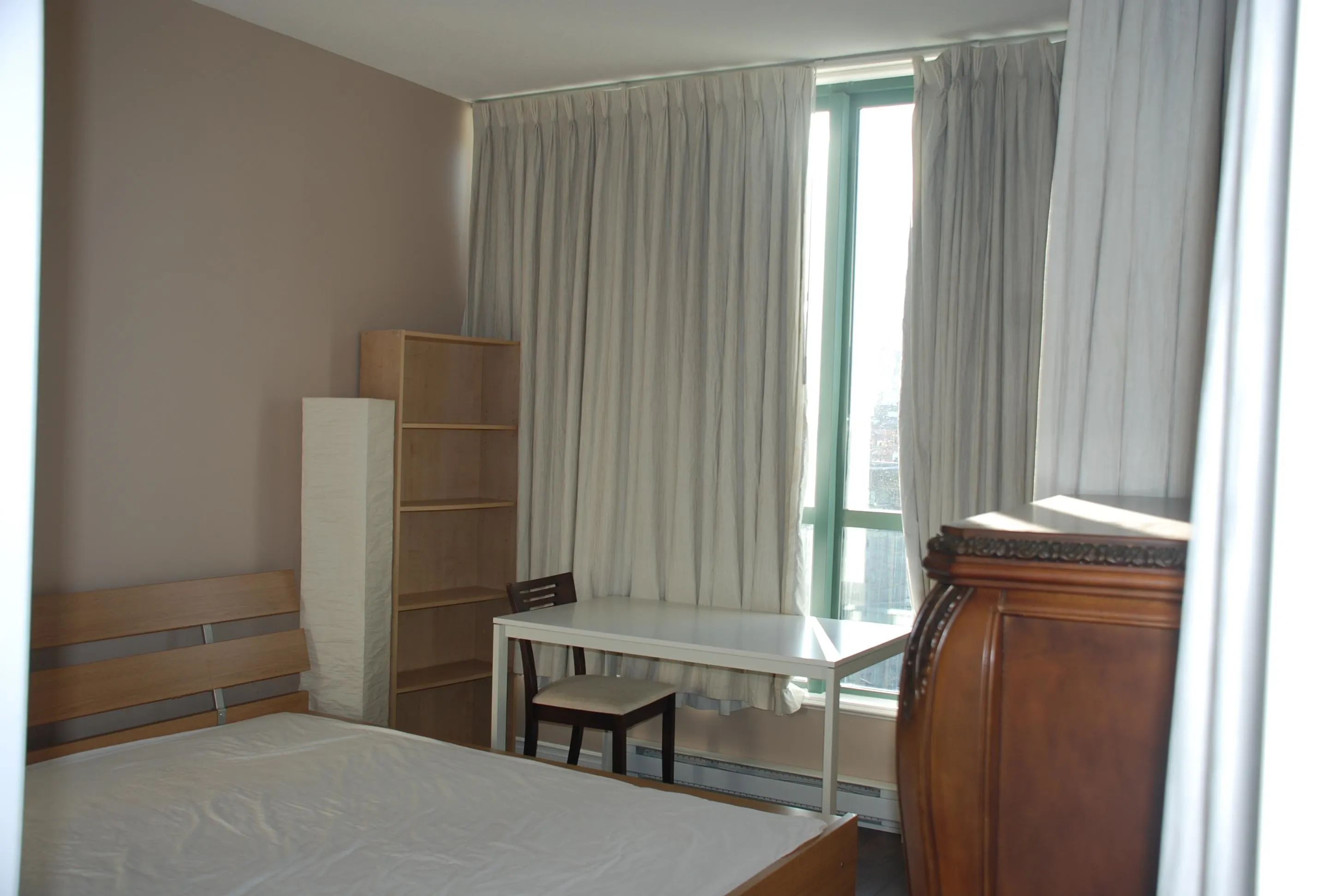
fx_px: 1227
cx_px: 668
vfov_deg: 40.1
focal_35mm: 33
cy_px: 448
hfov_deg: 57.1
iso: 125
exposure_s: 1/125
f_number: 3.8
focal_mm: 22
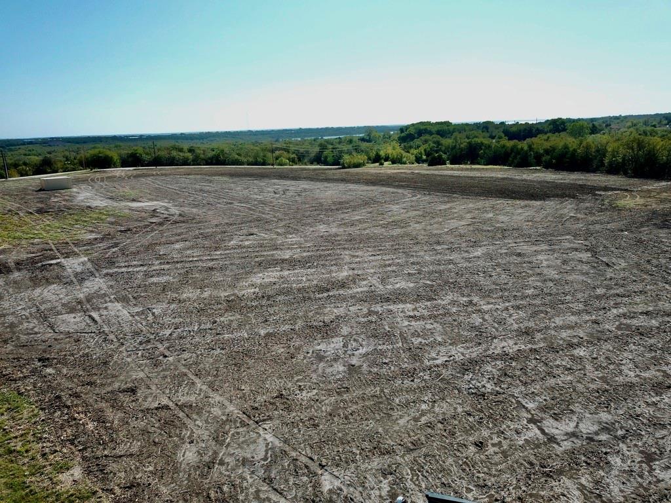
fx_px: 504
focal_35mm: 26
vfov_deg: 53.1
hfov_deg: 67.3
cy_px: 252
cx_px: 336
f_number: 2.2
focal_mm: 4.73
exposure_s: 1/251
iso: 100
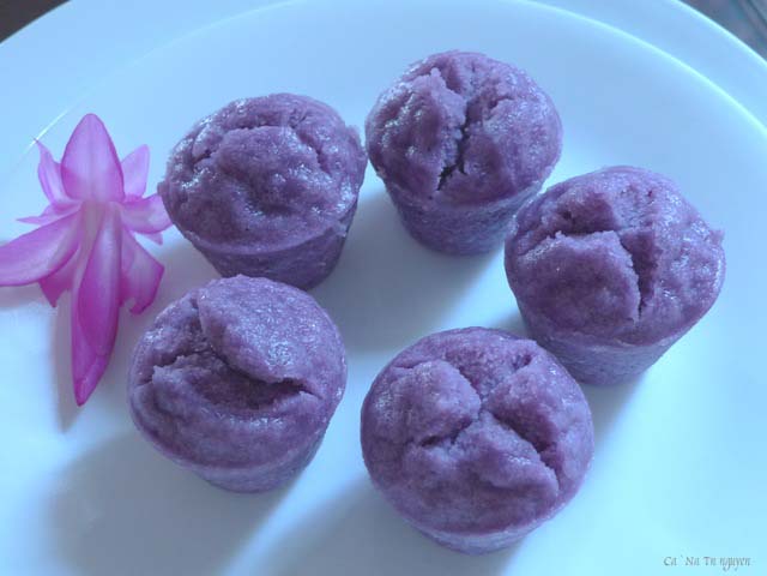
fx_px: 1174
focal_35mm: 53
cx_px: 384
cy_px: 288
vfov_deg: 27.5
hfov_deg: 36.2
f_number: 2.4
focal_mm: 7.9
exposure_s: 1/10
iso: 200
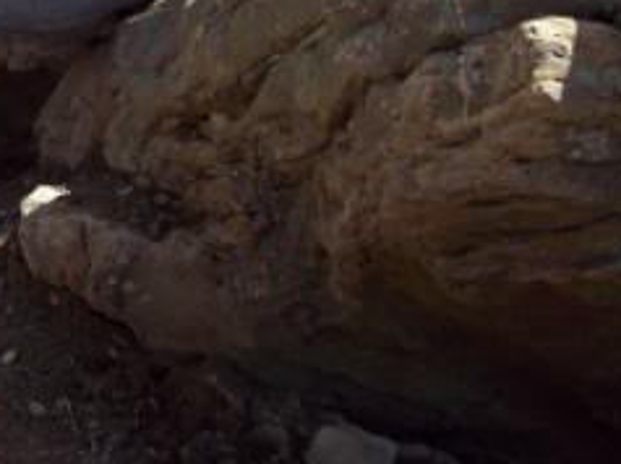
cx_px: -117
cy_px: -154
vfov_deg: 14.5
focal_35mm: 97
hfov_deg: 19.2
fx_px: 1738
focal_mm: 6
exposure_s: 1/573
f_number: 2.7
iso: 80
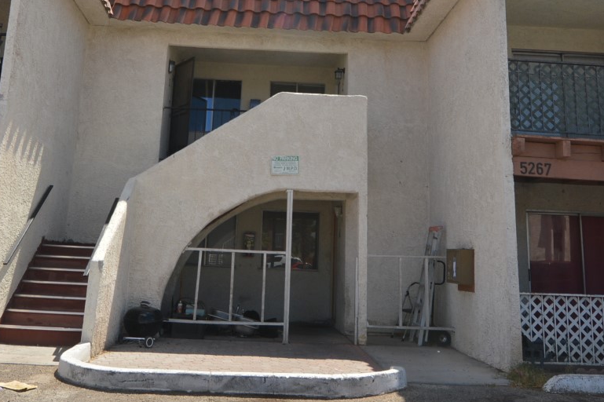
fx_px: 637
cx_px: 265
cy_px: 96
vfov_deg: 34.2
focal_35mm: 38
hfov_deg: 50.6
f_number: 9
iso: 100
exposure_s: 1/200
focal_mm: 12
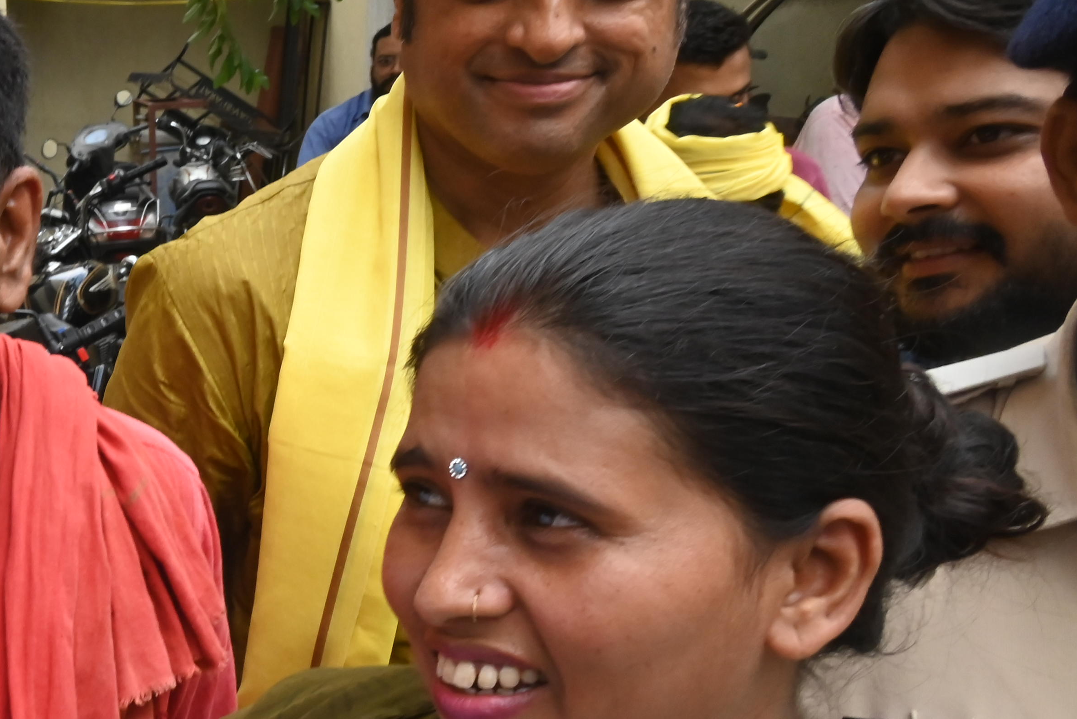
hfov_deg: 28.8
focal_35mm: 61
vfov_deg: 22.1
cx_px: -191
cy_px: 512
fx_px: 1825
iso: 1600
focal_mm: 24
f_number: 18
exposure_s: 1/200
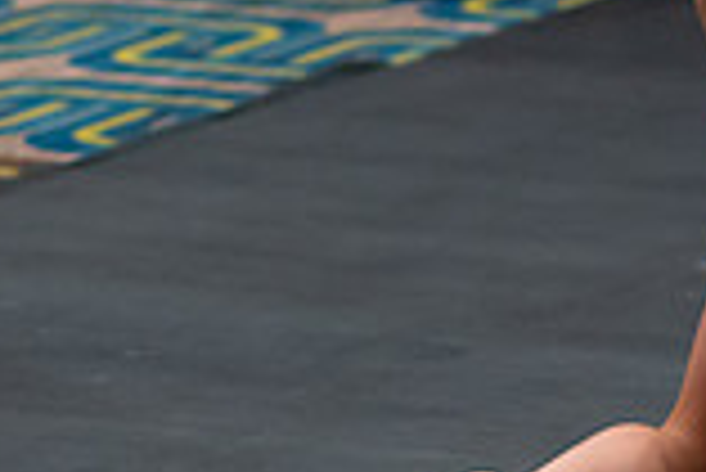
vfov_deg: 2.9
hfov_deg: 4.4
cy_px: 119
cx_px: 818
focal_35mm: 468
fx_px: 9186
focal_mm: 85
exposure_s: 1/640
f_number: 2
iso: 1600
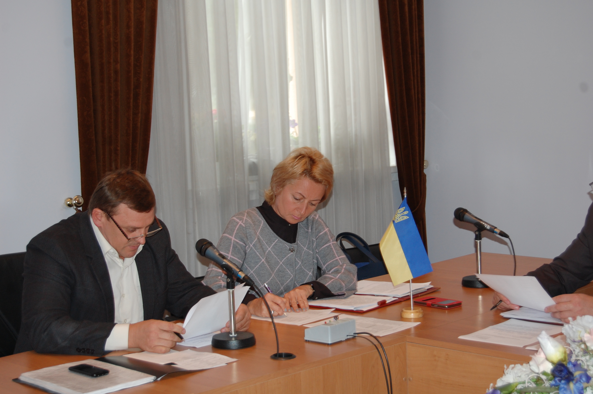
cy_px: 197
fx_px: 1111
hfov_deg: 29.9
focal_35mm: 68
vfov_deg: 20.1
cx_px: 296
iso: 400
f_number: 5.3
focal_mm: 45
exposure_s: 1/60
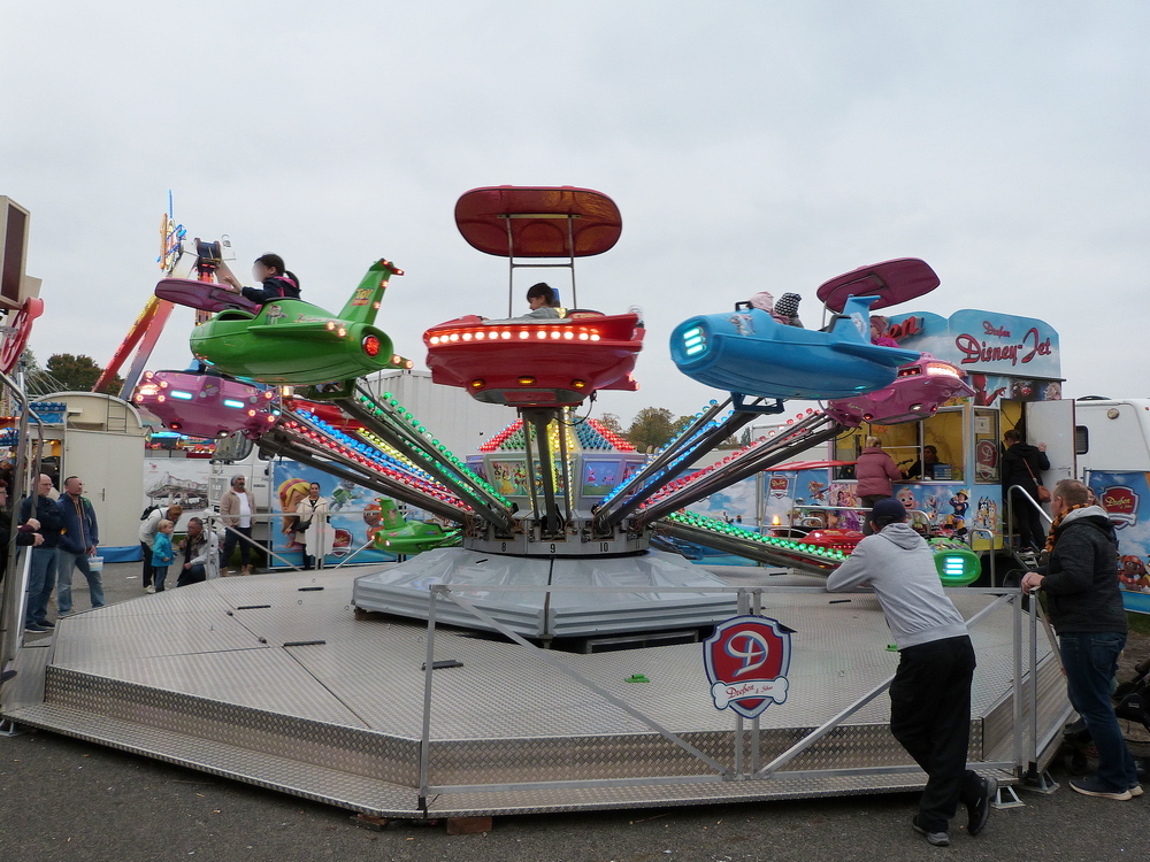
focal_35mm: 25
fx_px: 831
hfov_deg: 69.4
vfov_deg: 54.9
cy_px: 431
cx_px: 575
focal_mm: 4.5
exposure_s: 1/160
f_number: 3.6
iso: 100
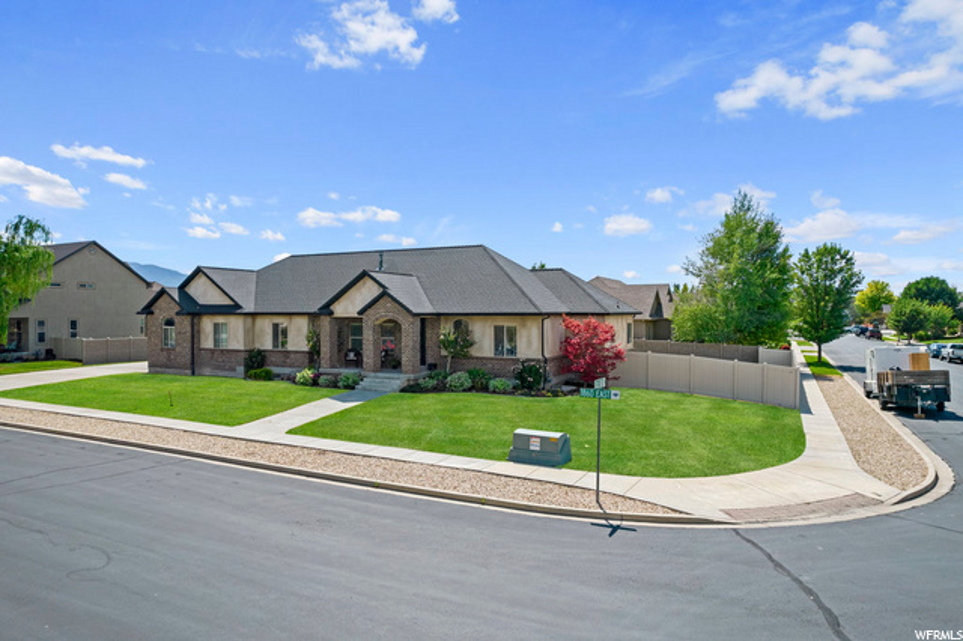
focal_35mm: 22
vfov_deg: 57.2
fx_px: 588
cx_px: 482
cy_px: 320
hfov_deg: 78.6
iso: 120
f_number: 2.8
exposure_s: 1/3200
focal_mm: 8.38
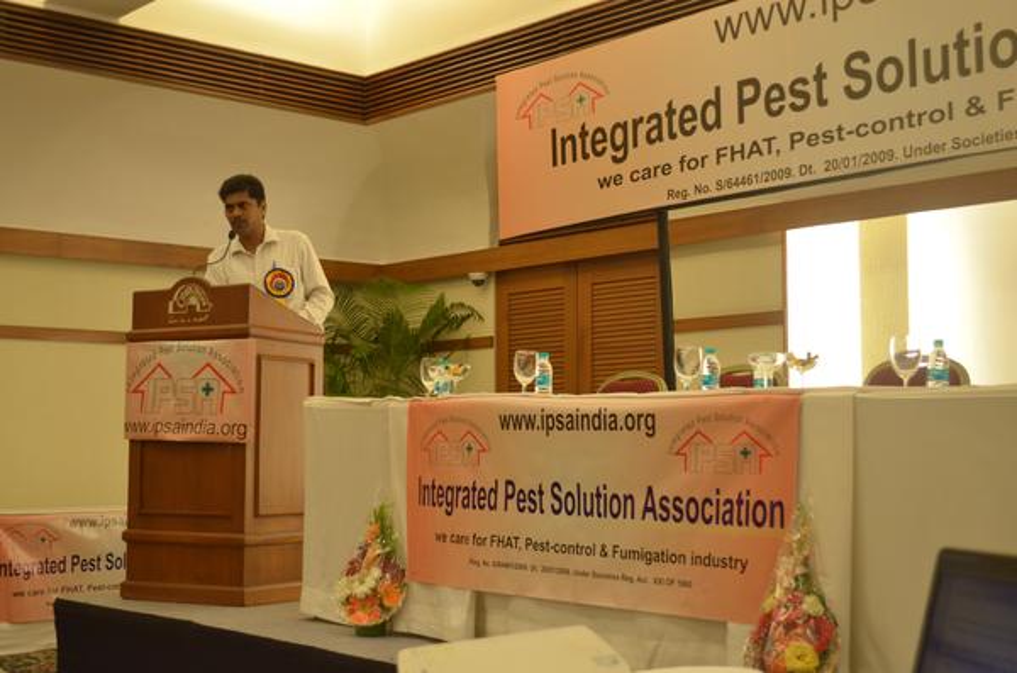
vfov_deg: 26.3
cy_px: 336
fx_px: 1437
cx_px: 508
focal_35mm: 51
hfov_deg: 39.0
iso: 1600
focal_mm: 34
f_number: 5
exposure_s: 1/80
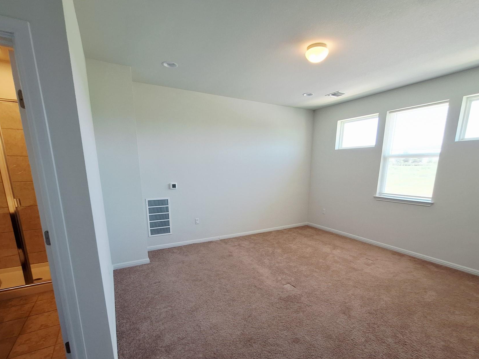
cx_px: 251
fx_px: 221
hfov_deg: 94.4
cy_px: 219
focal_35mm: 16
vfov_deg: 77.0
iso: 64
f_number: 2.2
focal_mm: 1.74
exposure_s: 1/60
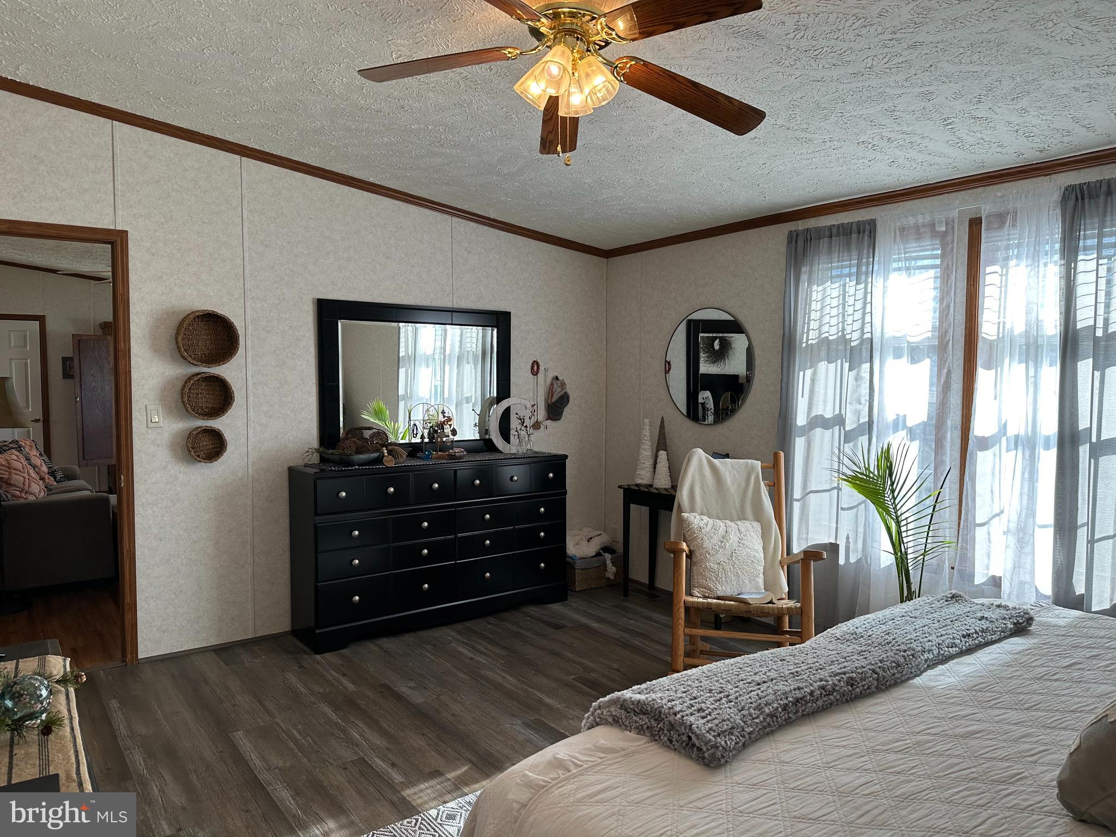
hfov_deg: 71.6
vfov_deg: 56.8
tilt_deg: -2.8
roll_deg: +0.0
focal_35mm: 24
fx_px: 774
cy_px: 418
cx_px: 558
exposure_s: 1/317
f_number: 1.78
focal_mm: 6.86
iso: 80
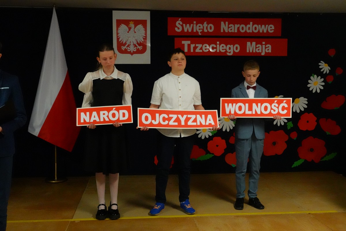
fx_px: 413
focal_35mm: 43
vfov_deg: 31.2
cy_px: 116
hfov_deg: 45.4
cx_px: 173
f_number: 4.5
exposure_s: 1/160
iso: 4000
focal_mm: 16.29
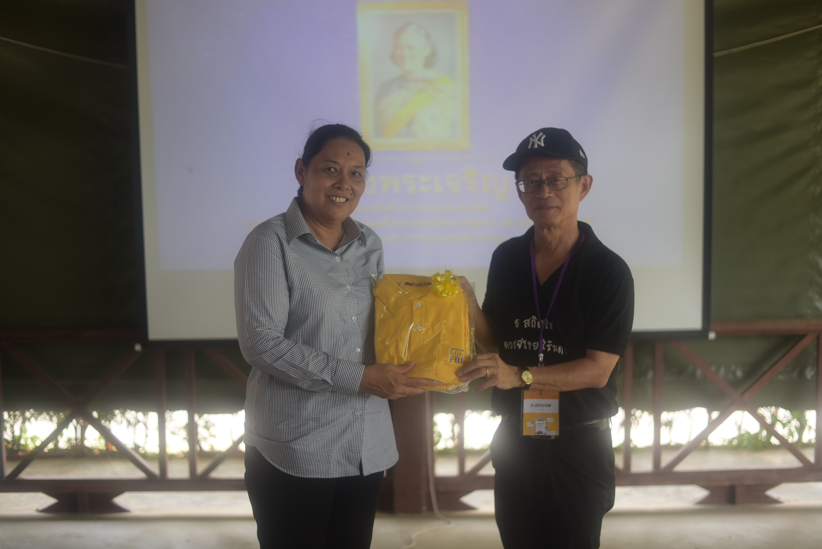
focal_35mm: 50
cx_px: 411
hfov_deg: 39.6
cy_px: 274
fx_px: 1142
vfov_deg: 27.0
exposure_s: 1/640
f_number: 1.8
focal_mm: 50
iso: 320
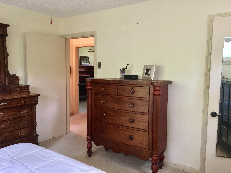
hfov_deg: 61.7
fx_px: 194
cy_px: 86
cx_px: 116
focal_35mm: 29
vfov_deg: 48.2
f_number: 2.2
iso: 50
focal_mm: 4.15
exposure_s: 1/30
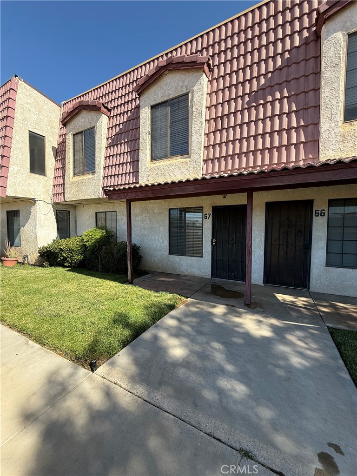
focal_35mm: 14
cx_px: 178
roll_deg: -0.7
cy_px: 238
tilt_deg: -1.9
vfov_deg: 102.1
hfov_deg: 85.7
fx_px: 193
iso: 50
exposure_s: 1/742
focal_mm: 2.22
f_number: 2.2
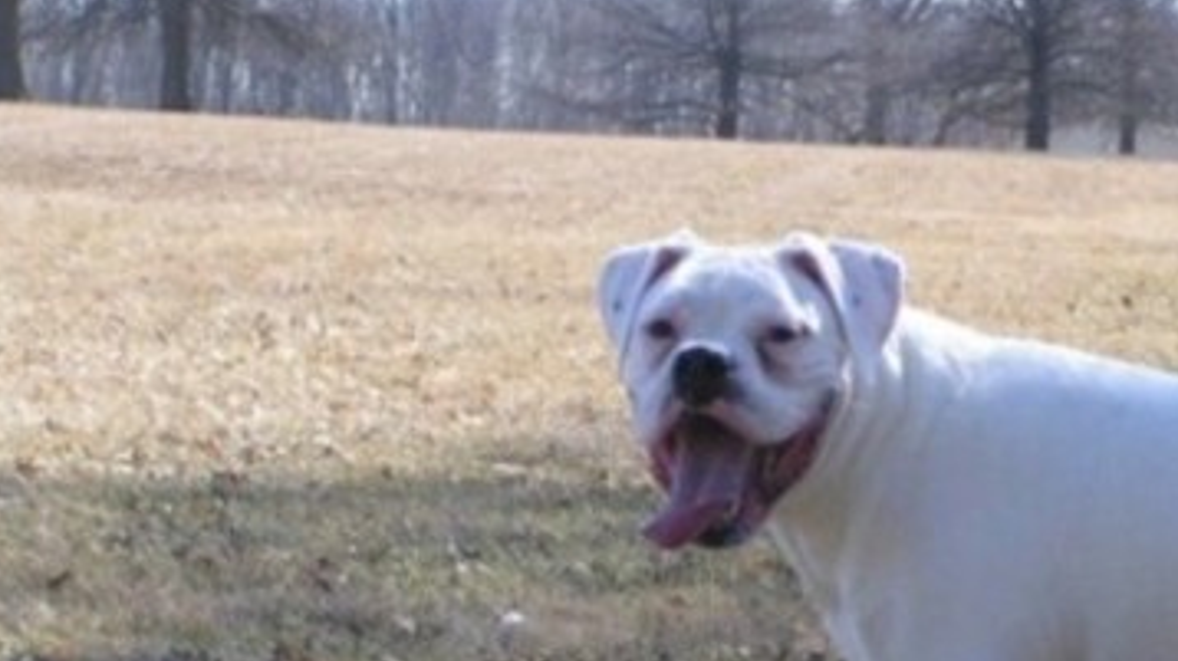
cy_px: 603
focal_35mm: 204
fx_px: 6369
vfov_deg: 5.9
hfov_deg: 10.5
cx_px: 902
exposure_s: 1/400
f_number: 5.6
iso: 50
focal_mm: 17.4
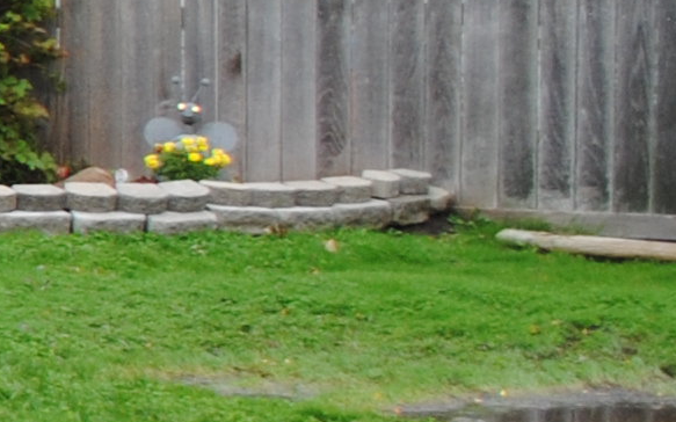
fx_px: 3370
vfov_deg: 7.2
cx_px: -1548
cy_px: 106
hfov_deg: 8.8
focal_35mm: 183
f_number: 5
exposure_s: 1/100
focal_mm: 18
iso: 200
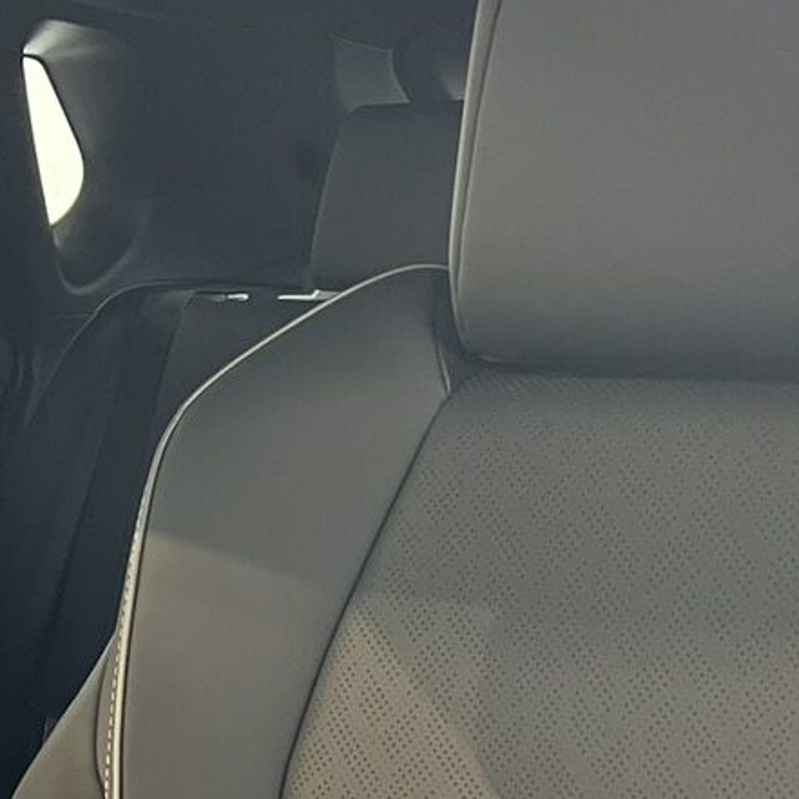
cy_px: 801
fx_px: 2324
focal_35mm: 89
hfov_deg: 19.2
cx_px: 120
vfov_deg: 19.0
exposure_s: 1/60
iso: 400
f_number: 1.5
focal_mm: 5.7
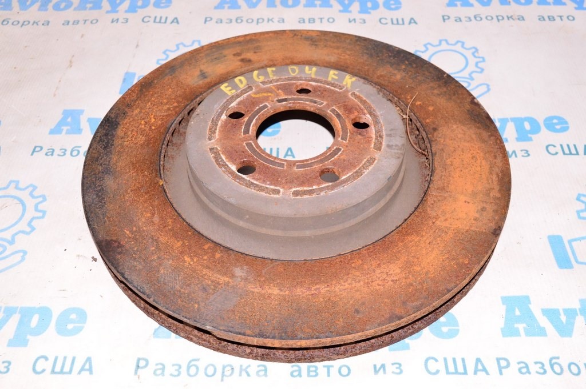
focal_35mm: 38
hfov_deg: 51.3
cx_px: 293
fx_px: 610
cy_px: 194
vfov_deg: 35.4
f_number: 8
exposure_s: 1/200
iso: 1600
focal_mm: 25
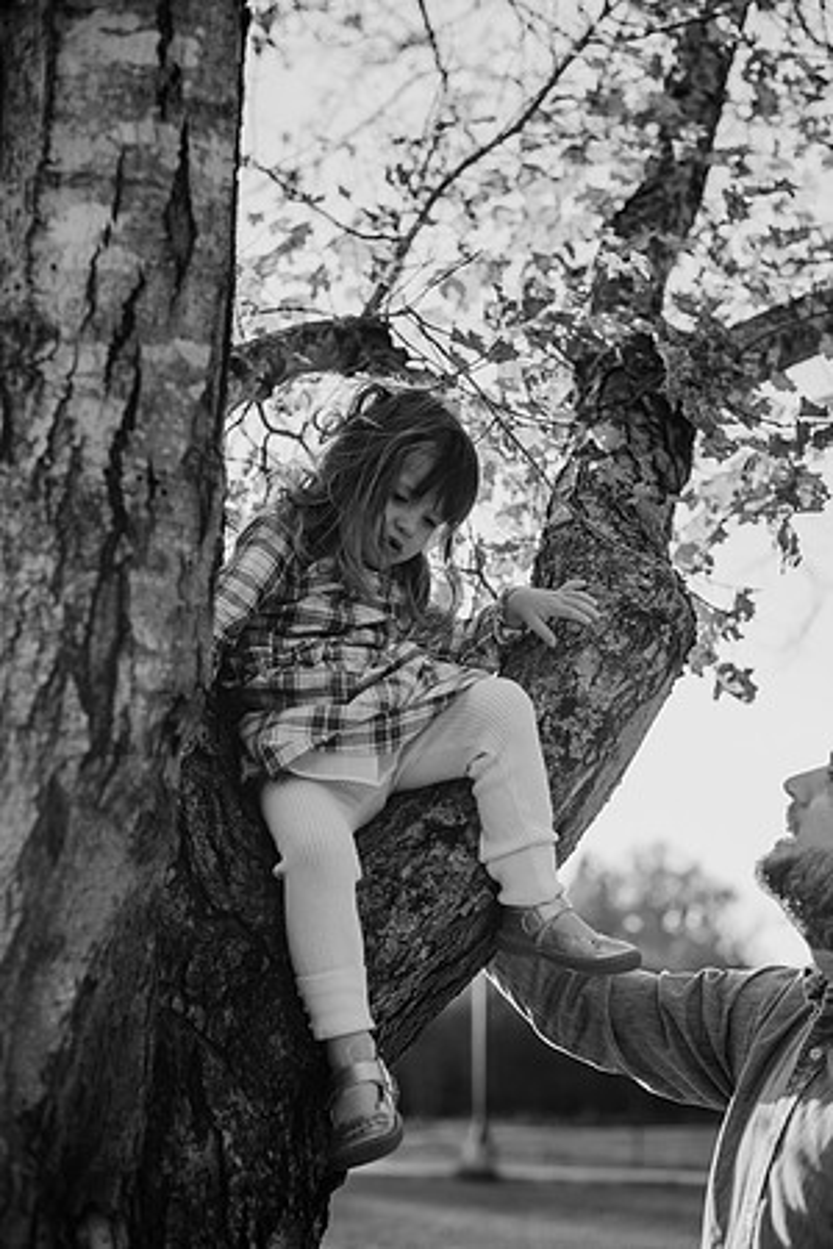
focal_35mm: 50
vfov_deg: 39.6
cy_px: 624
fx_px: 1735
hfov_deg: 27.0
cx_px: 416
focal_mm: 50
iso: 500
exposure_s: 1/2000
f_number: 2.8
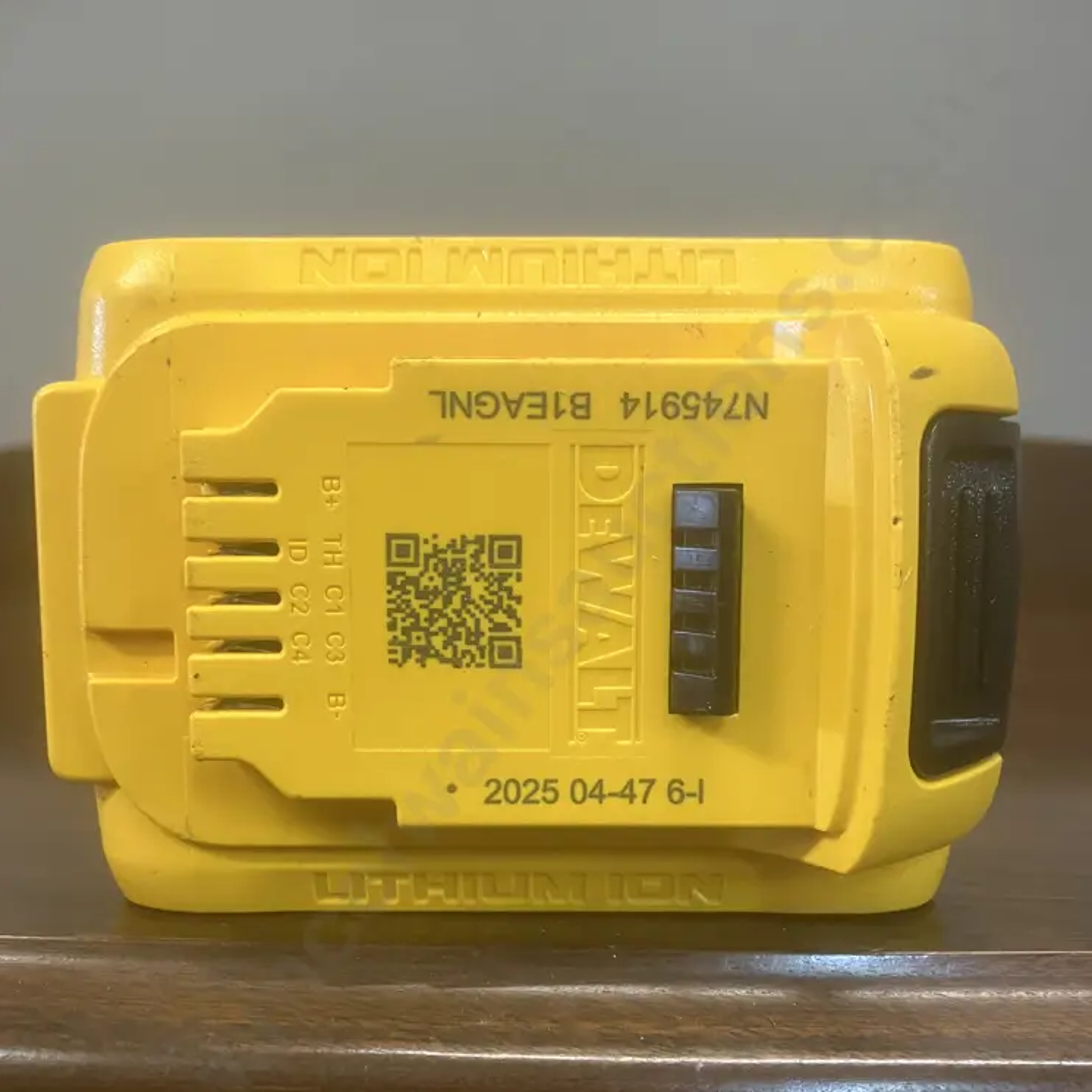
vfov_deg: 48.2
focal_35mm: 34
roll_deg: +0.3
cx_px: 541
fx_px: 1213
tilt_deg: -6.3
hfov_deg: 48.4
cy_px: 655
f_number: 1.8
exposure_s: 1/50
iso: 200
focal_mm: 3.99
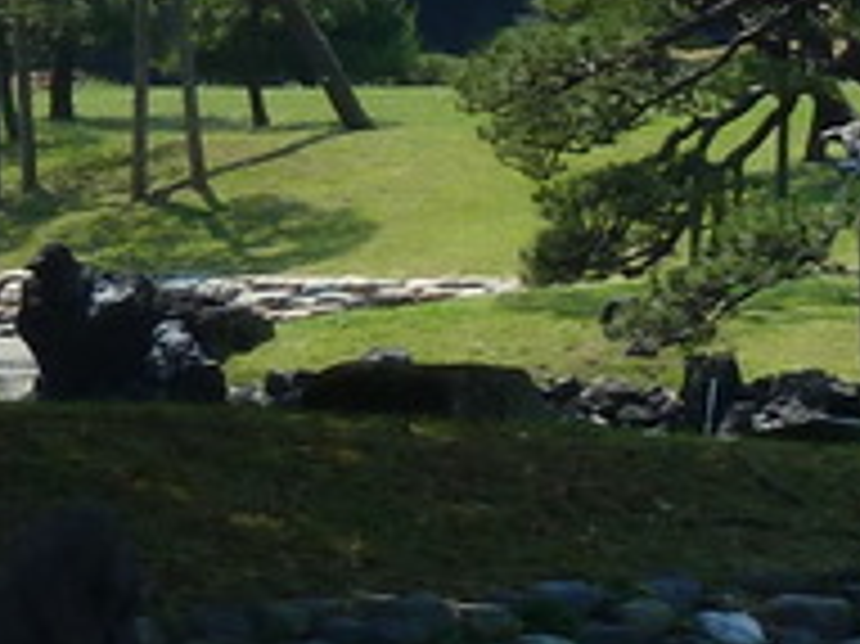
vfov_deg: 3.0
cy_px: 590
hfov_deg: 3.9
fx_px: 12191
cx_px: 2548
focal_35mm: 491
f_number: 4.2
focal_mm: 12.8
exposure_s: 1/320
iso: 80
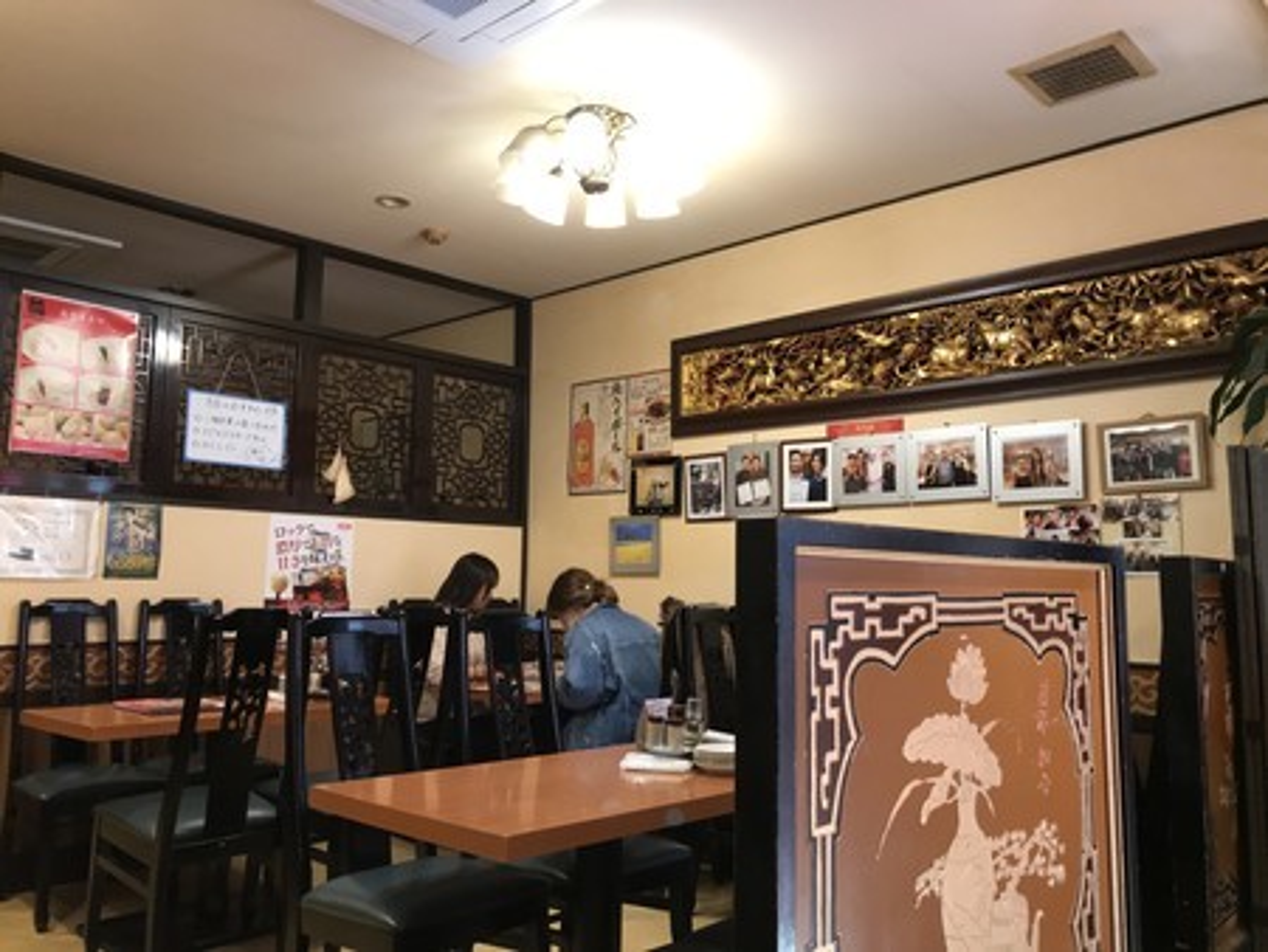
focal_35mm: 28
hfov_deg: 63.4
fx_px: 1026
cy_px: 476
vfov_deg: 49.8
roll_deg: -1.0
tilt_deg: +7.2
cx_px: 634
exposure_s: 1/33
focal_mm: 3.99
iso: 100
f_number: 1.8
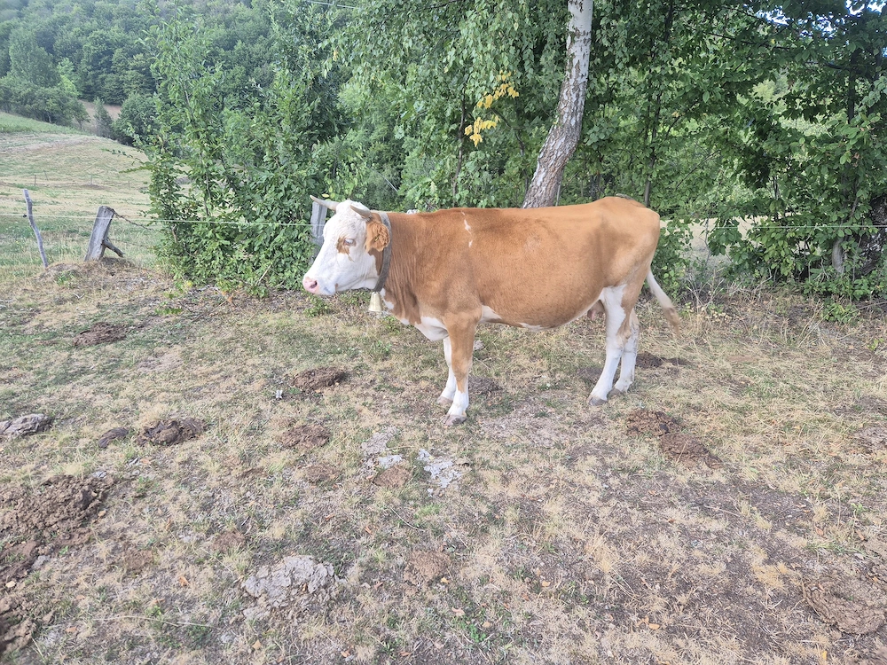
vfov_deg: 58.9
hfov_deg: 73.9
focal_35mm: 23
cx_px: 444
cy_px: 332
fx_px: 589
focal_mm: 5.4
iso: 40
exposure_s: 1/180
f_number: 1.8
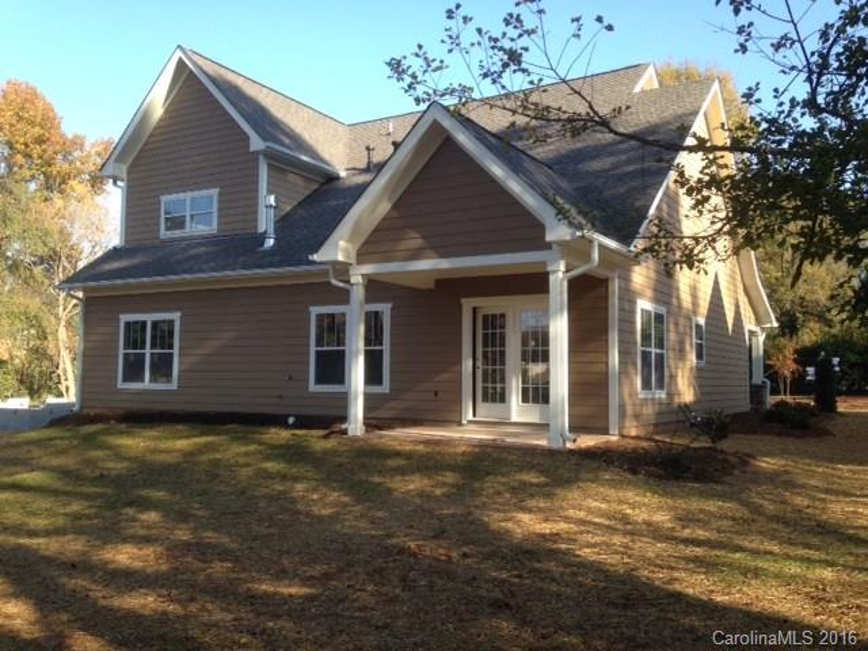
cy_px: 326
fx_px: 827
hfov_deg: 55.4
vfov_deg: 42.9
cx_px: 434
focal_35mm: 33
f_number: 2.4
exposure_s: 1/382
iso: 50
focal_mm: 4.12
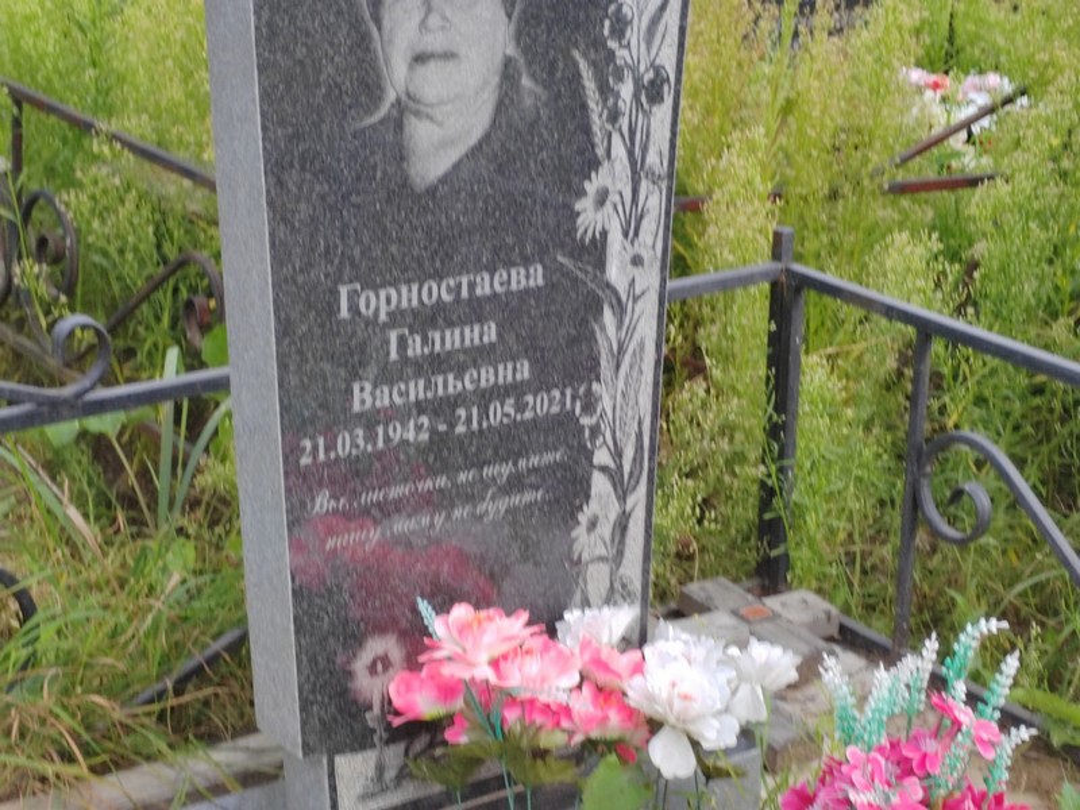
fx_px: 2309
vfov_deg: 19.9
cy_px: 405
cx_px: 540
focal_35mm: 74
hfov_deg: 26.3
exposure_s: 1/380
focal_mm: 5.52
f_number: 1.9
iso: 100
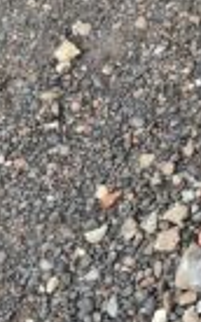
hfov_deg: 11.0
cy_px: 33
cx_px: 512
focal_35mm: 96
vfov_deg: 21.2
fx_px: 843
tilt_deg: -58.0
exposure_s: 1/121
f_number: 1.6
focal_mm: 4.2
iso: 50
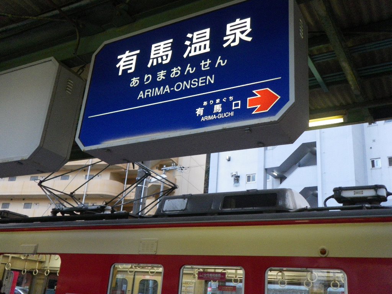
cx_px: 196
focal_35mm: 35
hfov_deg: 52.6
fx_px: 396
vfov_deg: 40.7
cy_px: 147
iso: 250
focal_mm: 6.2
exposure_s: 1/60
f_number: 3.8
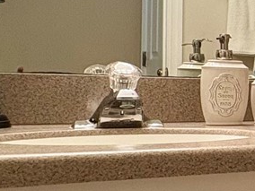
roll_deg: -0.7
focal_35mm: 79
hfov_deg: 18.3
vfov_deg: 18.7
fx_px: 582
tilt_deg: -0.2
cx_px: 484
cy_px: 102
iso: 160
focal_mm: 2.22
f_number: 2.2
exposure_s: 1/60
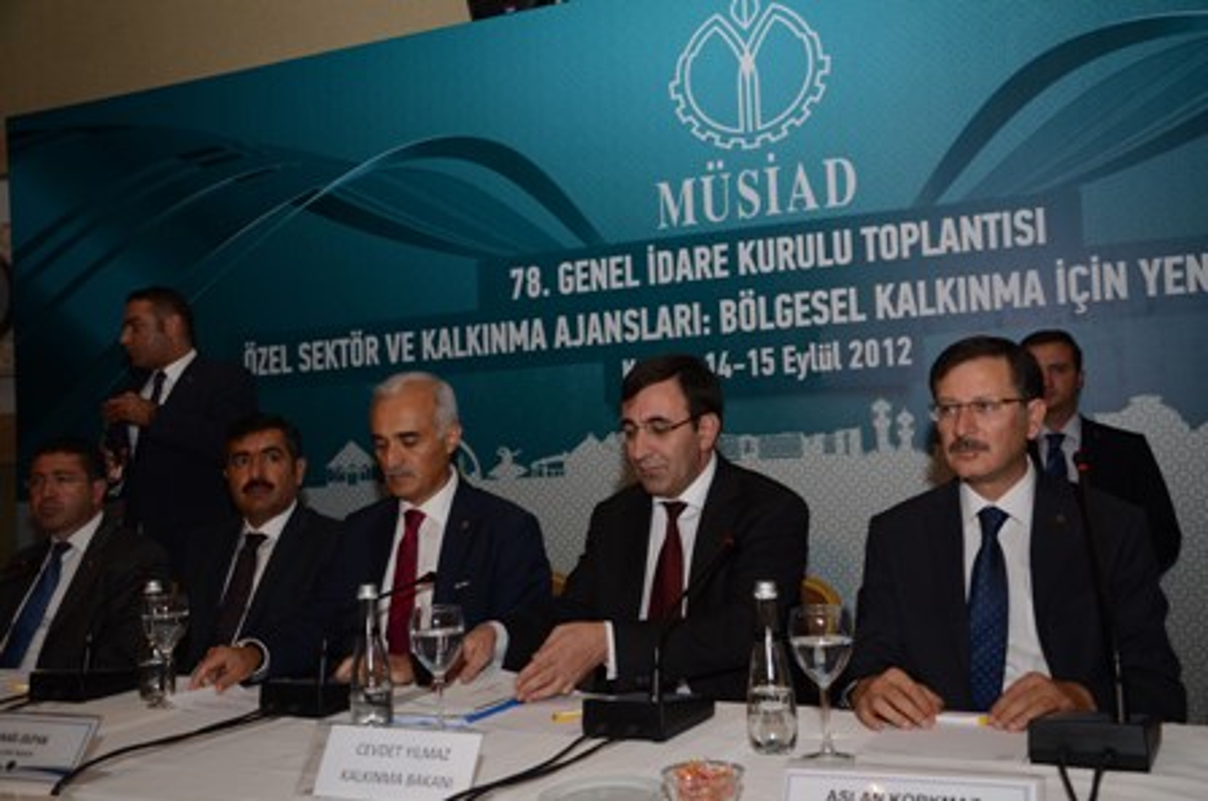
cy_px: 400
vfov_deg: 36.7
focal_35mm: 36
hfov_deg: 53.2
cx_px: 604
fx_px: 1206
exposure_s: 1/60
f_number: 5.6
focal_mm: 24
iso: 400
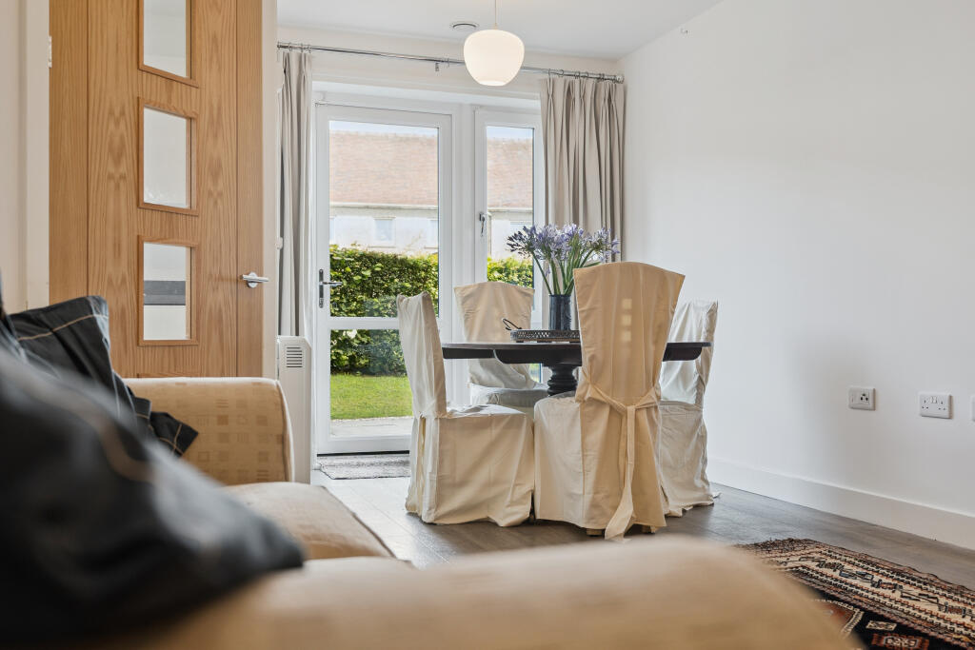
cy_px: 325
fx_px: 975
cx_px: 488
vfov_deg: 36.9
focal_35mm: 36
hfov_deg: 53.1
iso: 320
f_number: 2.8
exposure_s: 1/100
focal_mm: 24
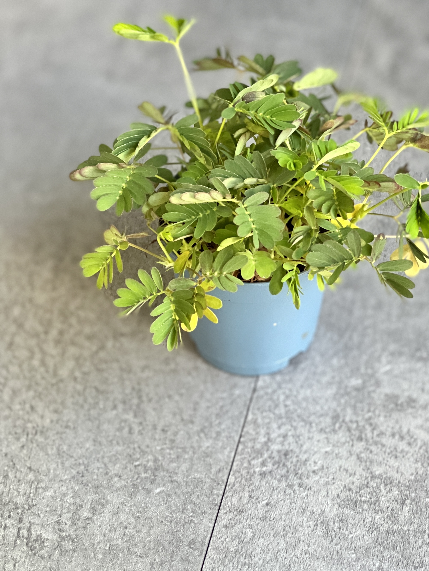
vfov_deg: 16.9
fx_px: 1917
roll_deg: -1.4
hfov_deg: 12.8
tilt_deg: -44.3
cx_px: 248
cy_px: 177
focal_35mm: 116
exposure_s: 1/31
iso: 400
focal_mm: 9
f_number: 2.8
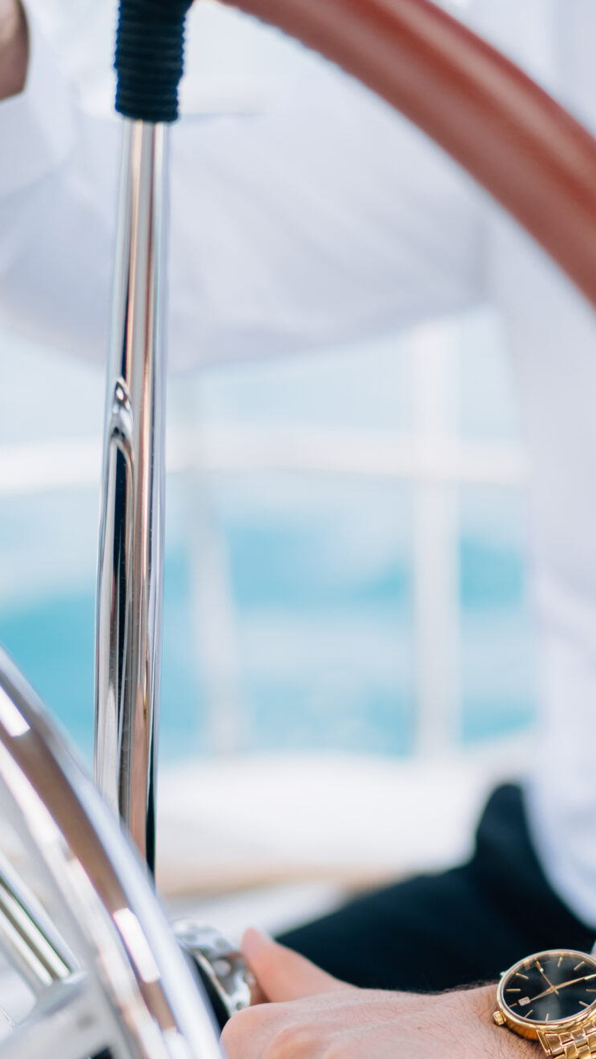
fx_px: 1994
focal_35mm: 71
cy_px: 621
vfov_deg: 29.7
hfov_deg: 16.9
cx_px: 481
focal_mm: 35
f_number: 1.4
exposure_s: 1/1600
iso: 100
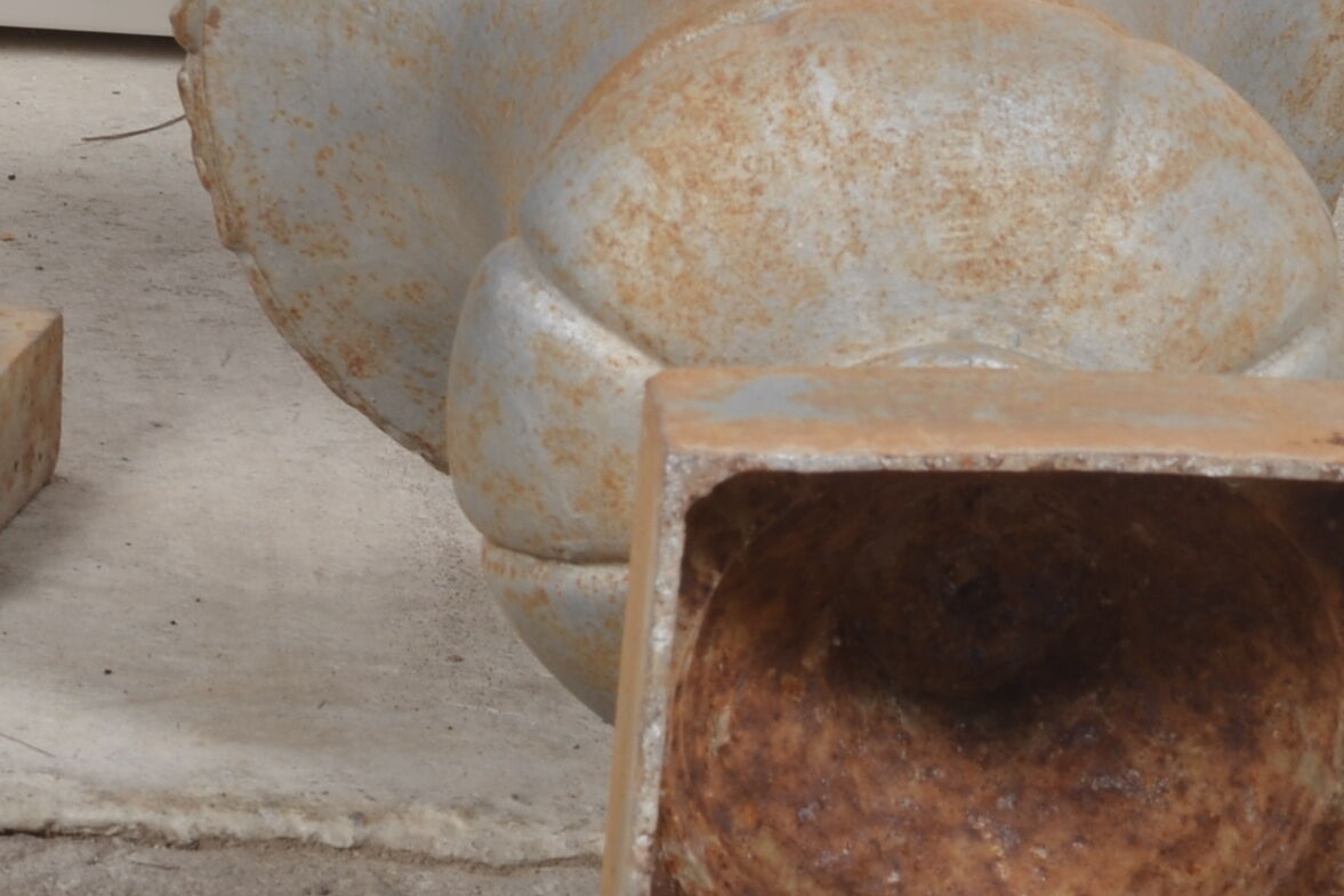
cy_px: 35
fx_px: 8774
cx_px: 155
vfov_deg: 5.8
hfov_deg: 8.7
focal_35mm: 235
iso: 100
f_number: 14
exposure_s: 1/125
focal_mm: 50
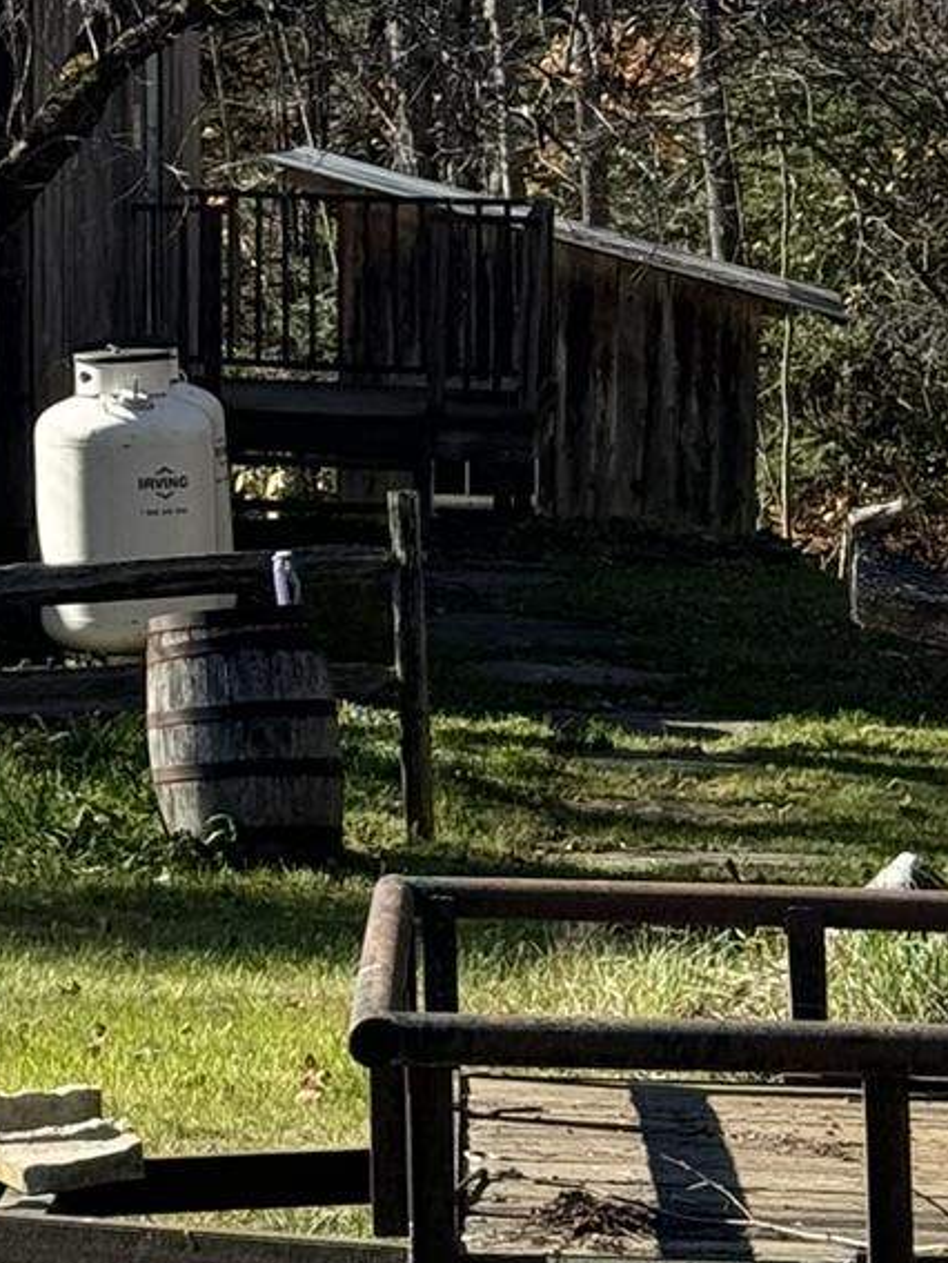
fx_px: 6317
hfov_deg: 8.3
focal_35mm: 173
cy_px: 18
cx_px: -634
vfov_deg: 11.3
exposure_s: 1/1923
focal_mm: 6.76
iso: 64
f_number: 1.78
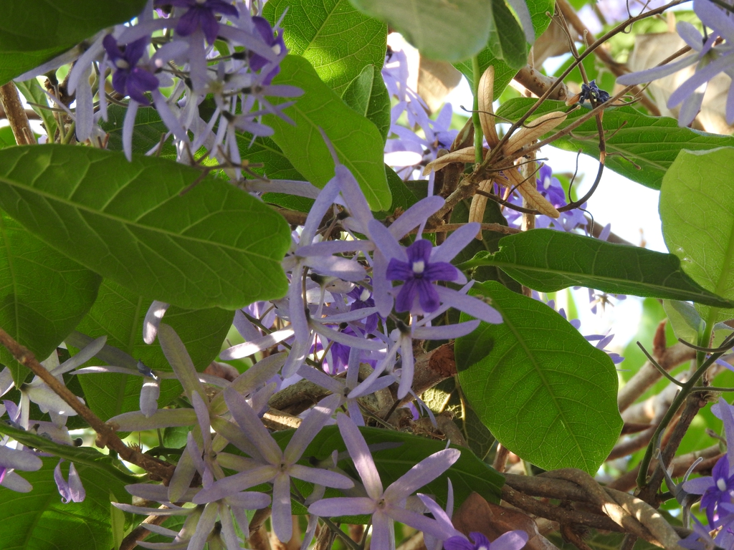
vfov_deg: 7.4
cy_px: 275
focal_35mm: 200
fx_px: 4241
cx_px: 367
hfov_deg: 9.9
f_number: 6
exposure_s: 1/60
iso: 250
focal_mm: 35.8
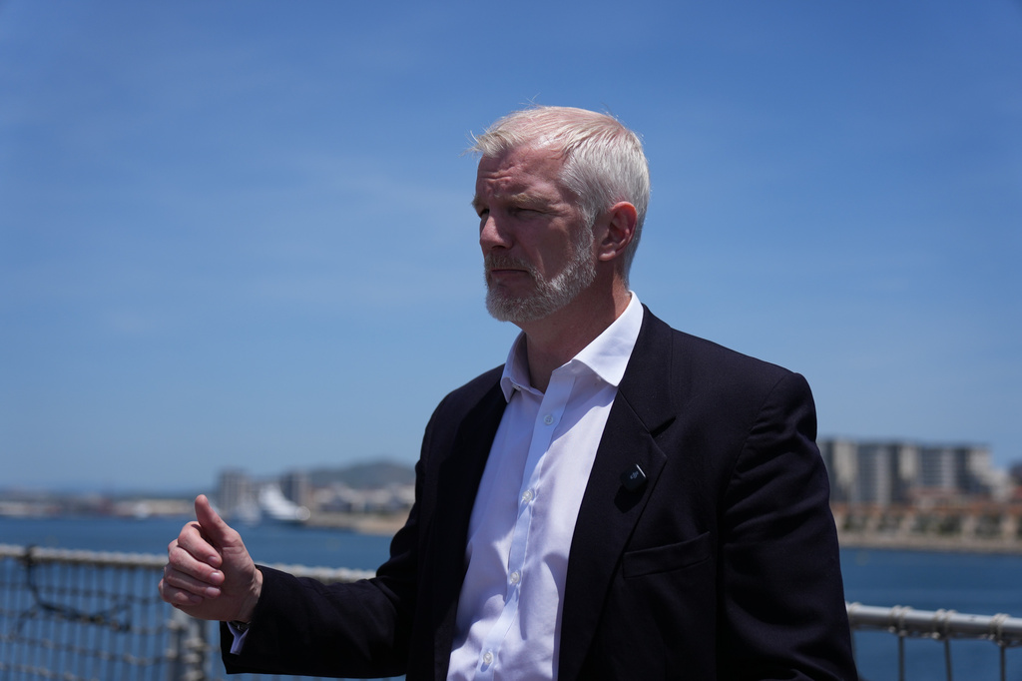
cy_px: 340
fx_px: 1362
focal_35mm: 48
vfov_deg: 28.1
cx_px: 511
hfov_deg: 41.1
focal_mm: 48
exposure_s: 1/12800
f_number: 2.8
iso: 320
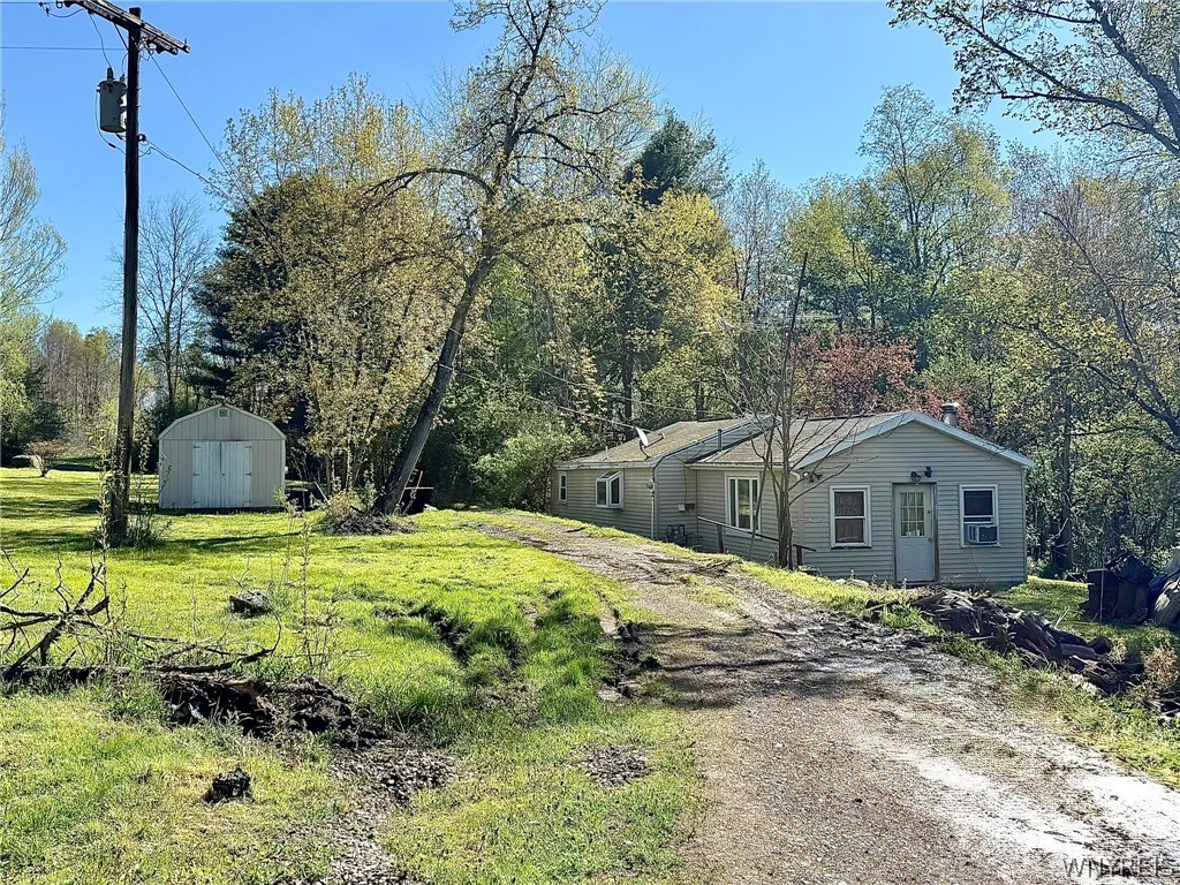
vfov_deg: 56.8
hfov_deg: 71.6
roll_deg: +0.0
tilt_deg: +2.4
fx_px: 818
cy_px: 442
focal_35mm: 24
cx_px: 590
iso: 80
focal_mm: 6.76
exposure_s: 1/3953
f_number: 1.78
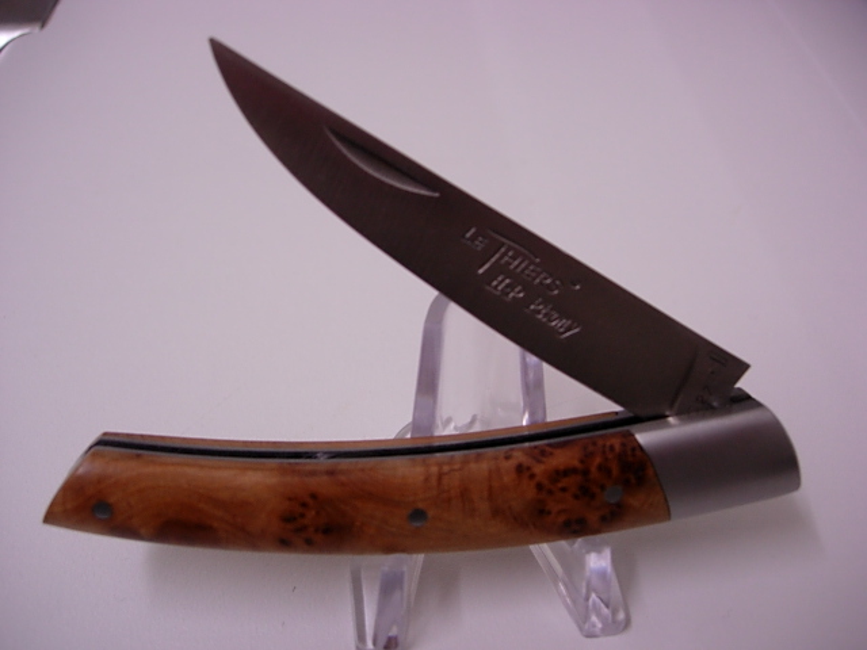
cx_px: 434
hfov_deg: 49.0
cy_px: 325
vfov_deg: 37.7
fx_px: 952
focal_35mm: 38
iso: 102
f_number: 2.8
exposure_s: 1/32
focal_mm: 7.8
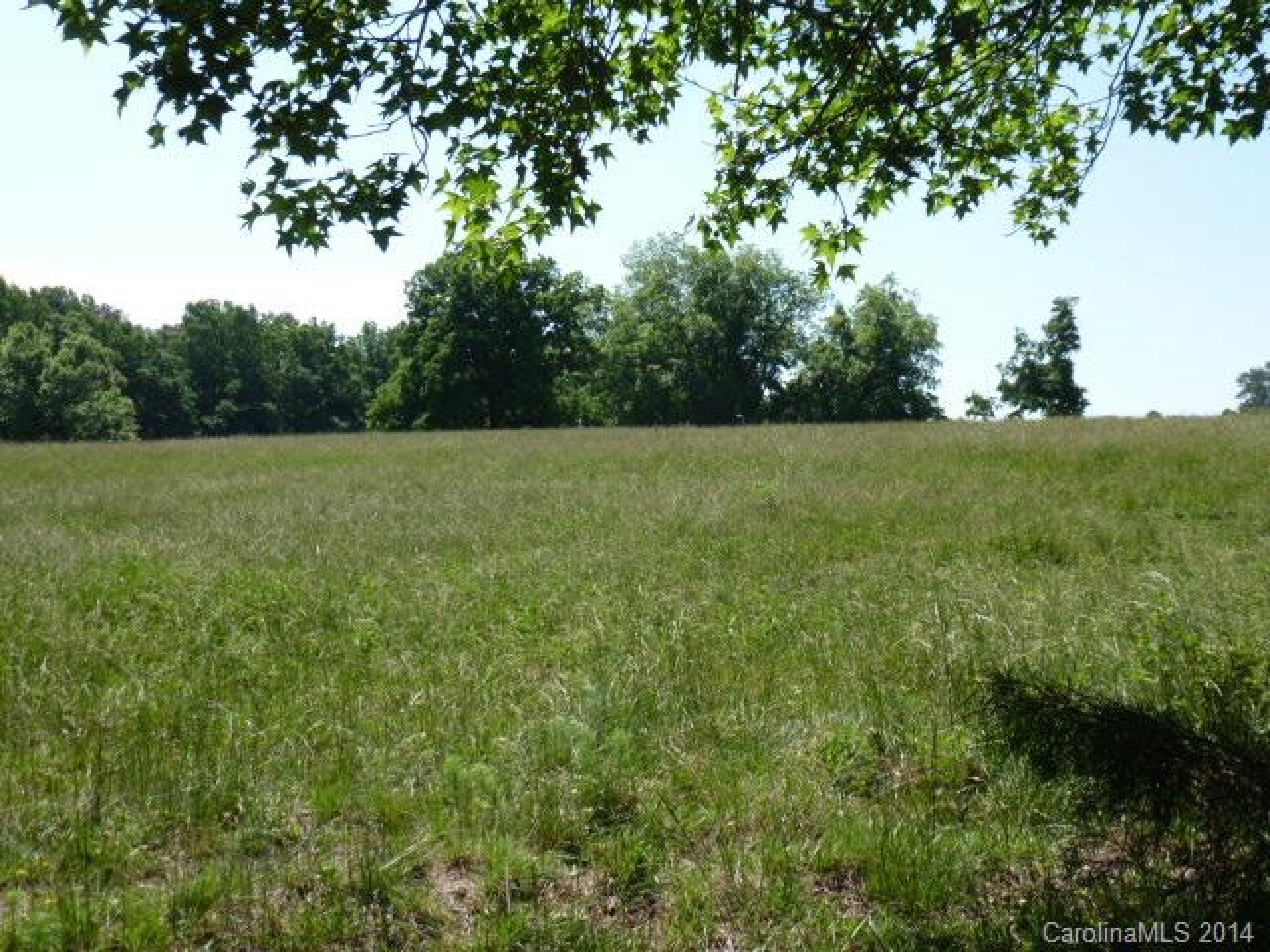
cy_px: 476
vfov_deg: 37.7
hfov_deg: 49.0
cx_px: 635
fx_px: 1394
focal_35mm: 38
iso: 100
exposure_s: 1/500
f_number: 3.8
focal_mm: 6.8
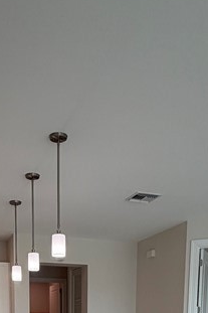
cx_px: 66
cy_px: 387
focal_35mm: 48
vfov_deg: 32.8
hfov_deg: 27.8
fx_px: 416
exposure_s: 1/120
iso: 80
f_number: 2.2
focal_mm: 2.22
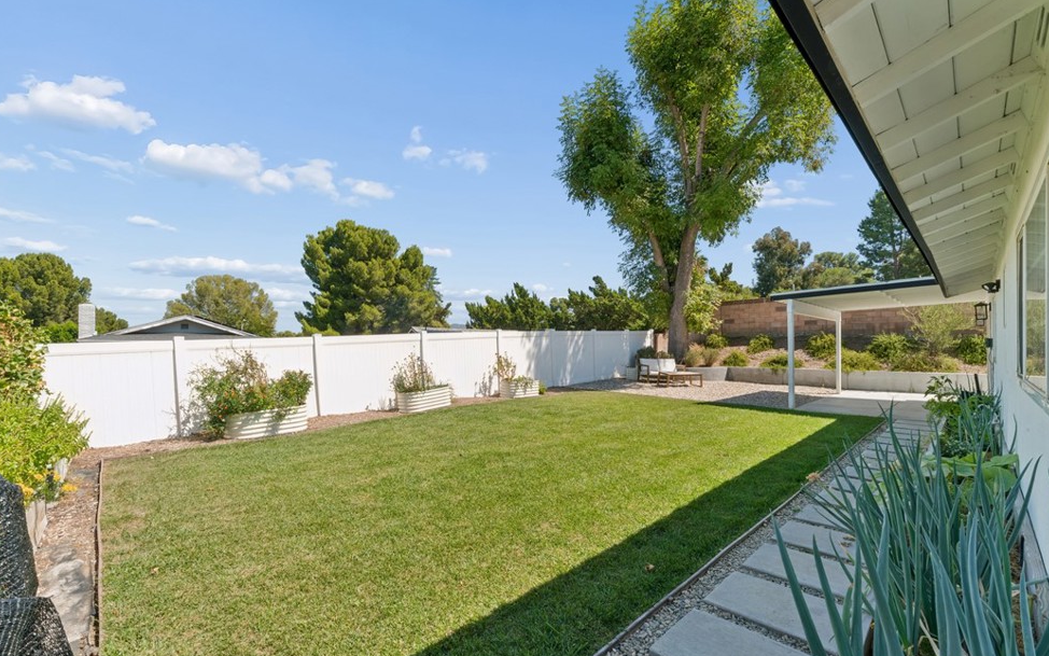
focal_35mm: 15
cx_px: 524
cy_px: 346
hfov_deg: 101.5
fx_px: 429
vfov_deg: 74.7
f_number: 22
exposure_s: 1/8
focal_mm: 14
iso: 100
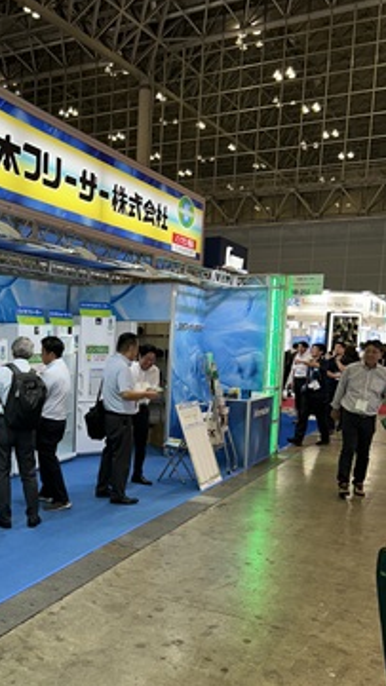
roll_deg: -2.5
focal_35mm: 36
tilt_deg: -6.7
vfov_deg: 54.8
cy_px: 422
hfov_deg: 31.8
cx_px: 65
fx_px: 655
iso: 64
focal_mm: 5.7
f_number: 1.5
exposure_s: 1/100
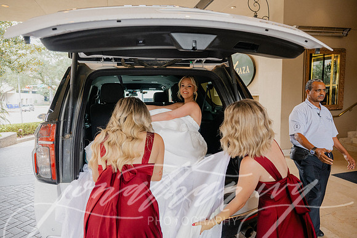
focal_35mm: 24
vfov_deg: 53.2
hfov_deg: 73.7
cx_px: 178
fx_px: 238
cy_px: 119
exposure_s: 1/250
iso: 640
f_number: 2.8
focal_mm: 24
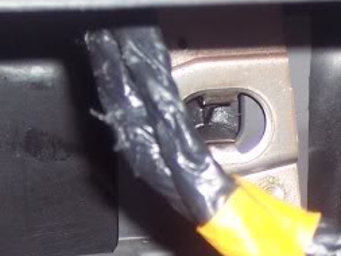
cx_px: 367
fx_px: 1557
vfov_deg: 9.4
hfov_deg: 12.3
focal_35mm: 158
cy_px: 238
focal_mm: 8
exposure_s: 1/60
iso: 100
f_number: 2.8
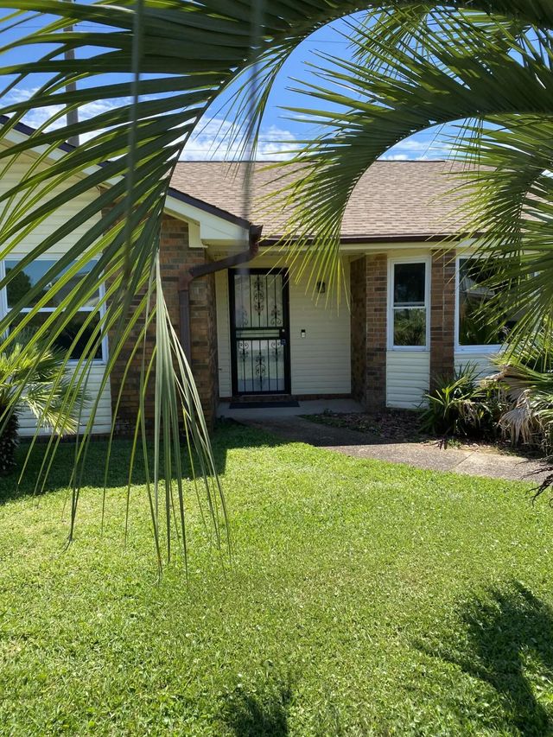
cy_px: 368
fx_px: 554
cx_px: 276
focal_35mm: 26
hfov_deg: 53.1
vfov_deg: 67.3
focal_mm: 4.25
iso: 32
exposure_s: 1/1206
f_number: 1.8
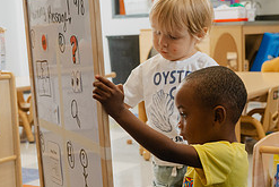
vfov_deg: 16.8
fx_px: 628
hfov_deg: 25.0
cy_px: 123
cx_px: 176
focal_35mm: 81
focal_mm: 34.5
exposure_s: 1/200
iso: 640
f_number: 4.5
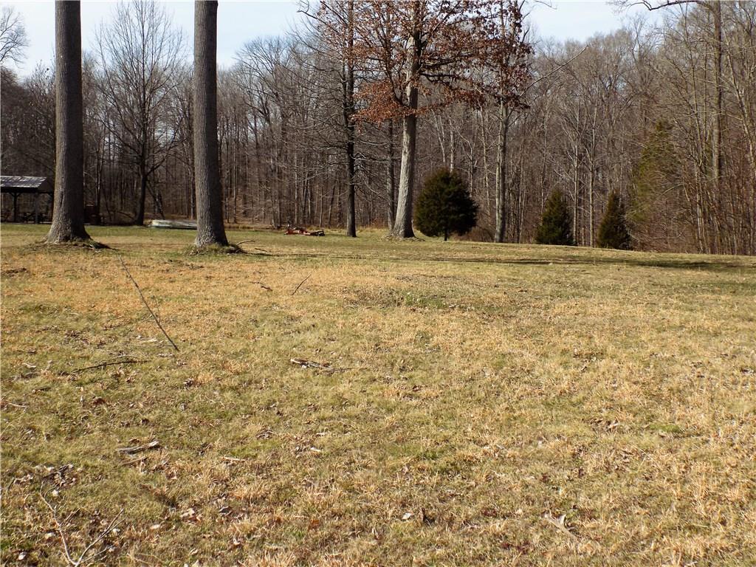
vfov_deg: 35.1
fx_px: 895
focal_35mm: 41
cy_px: 284
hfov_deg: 45.8
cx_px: 378
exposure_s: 1/1250
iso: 80
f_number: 3.6
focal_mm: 7.3
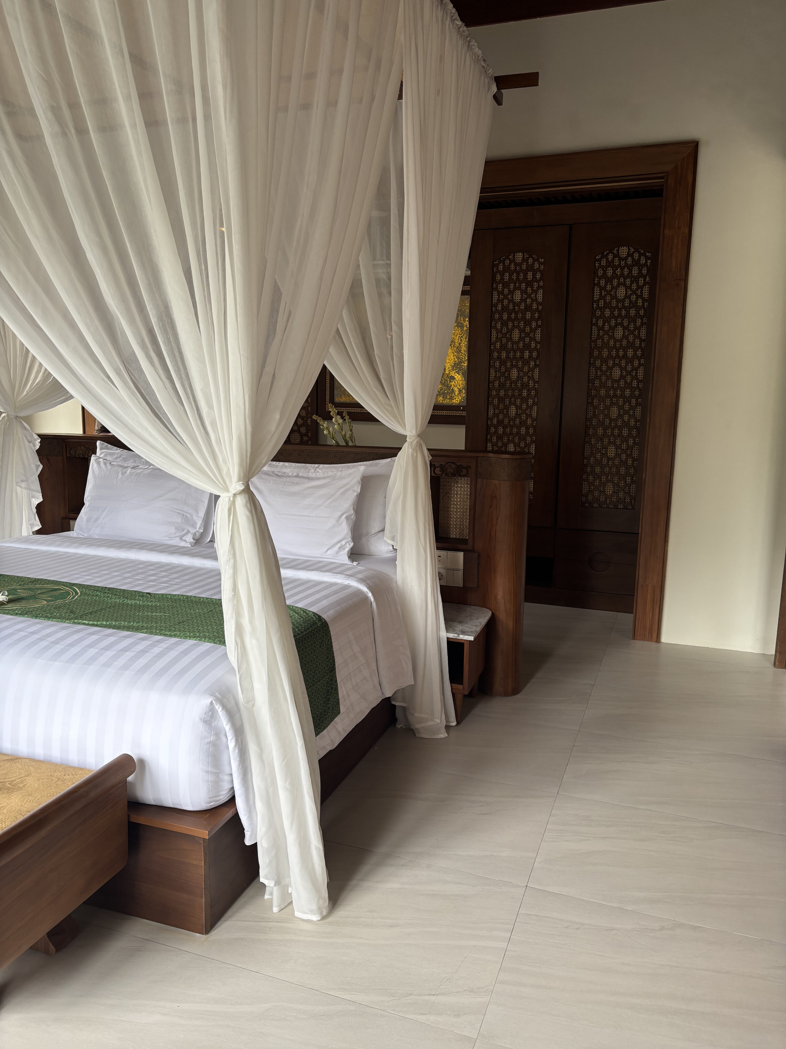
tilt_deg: -8.5
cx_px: 393
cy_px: 524
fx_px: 787
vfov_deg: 67.3
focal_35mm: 26
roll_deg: -1.8
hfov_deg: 53.1
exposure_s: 1/121
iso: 80
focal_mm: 5.96
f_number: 1.6
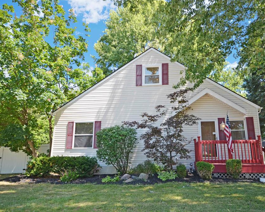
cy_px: 106
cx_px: 157
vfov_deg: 56.8
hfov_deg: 67.5
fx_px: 196
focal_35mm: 25
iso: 100
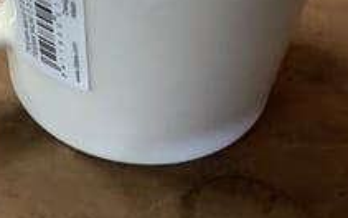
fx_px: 740
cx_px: 74
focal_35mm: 78
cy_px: 7
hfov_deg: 26.0
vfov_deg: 16.4
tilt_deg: -36.9
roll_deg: +1.0
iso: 320
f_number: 2.4
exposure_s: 1/33
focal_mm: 3.3
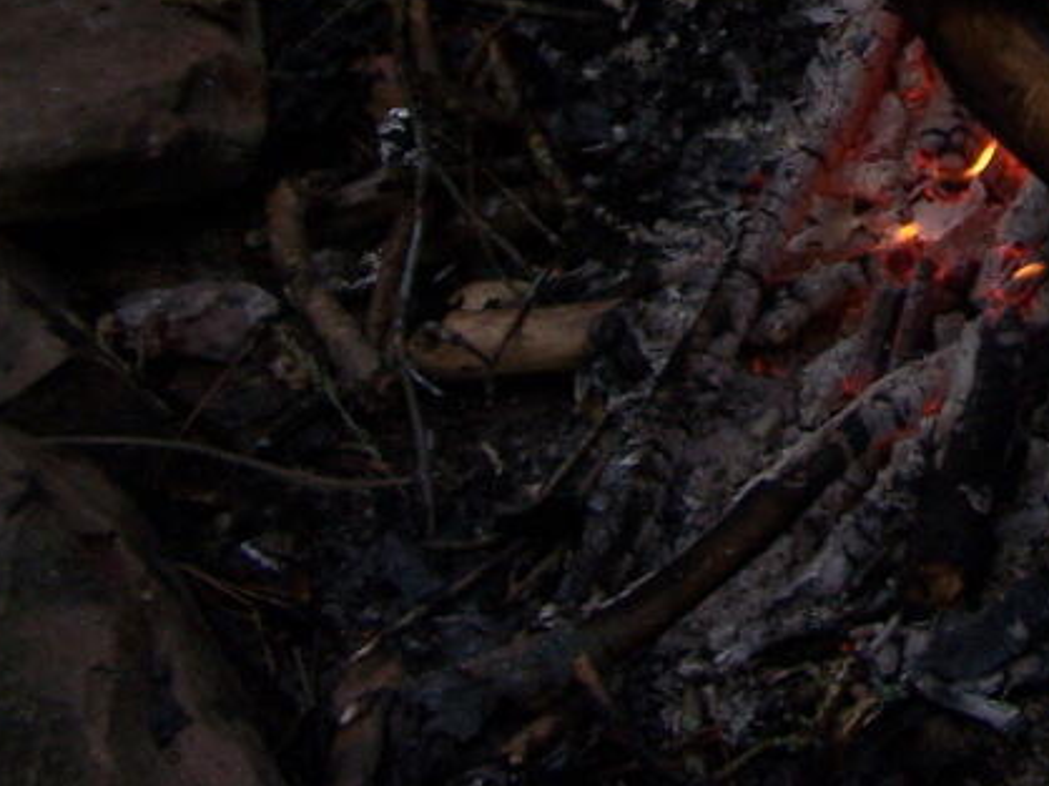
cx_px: 1004
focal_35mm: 98
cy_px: -173
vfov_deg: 14.6
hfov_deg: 19.6
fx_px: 2968
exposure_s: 1/60
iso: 140
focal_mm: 6.7
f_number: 2.8
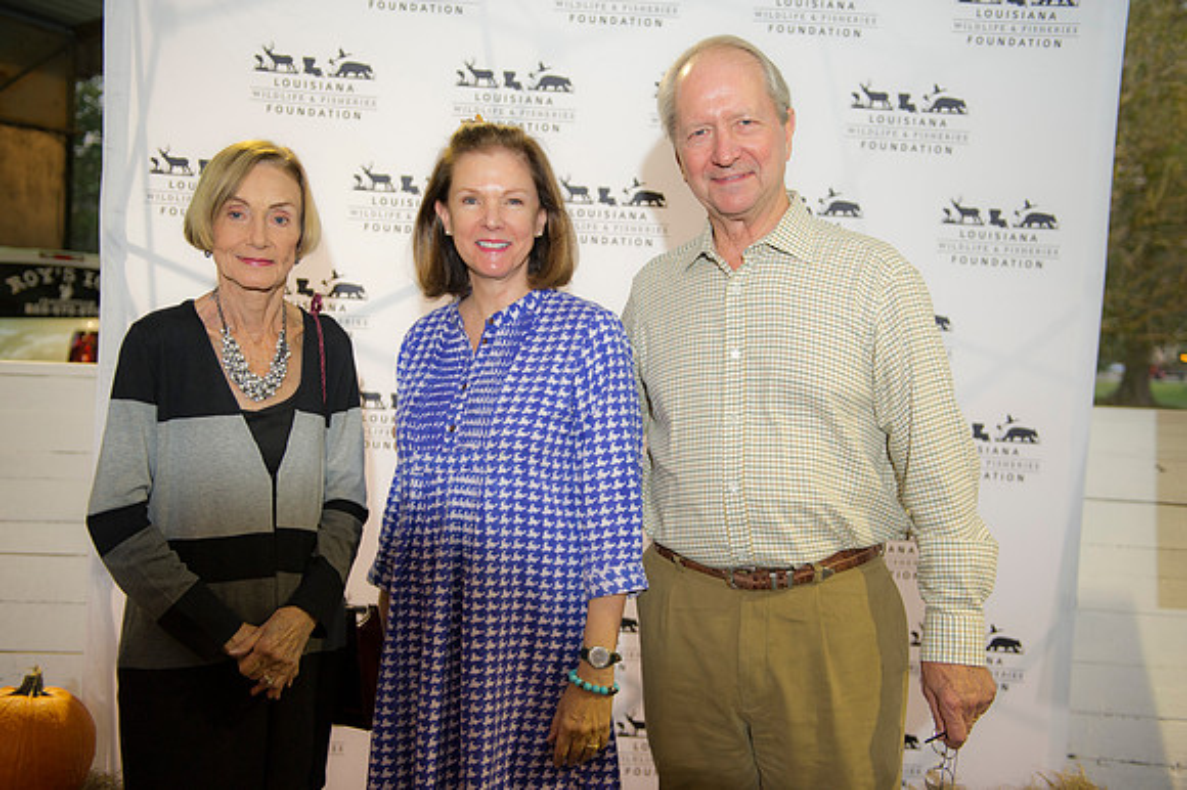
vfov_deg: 35.0
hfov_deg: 50.7
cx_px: 594
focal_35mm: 38
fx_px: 1252
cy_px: 395
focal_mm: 38
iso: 800
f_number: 3.2
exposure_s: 1/100
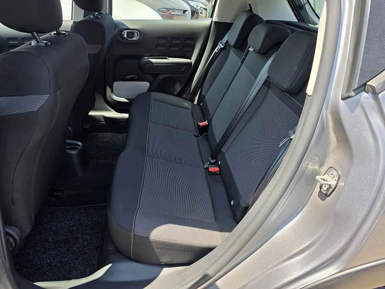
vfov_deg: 58.9
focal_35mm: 23
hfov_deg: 73.9
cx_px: 192
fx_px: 256
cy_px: 144
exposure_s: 1/236
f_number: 1.4
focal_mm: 6.5
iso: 10
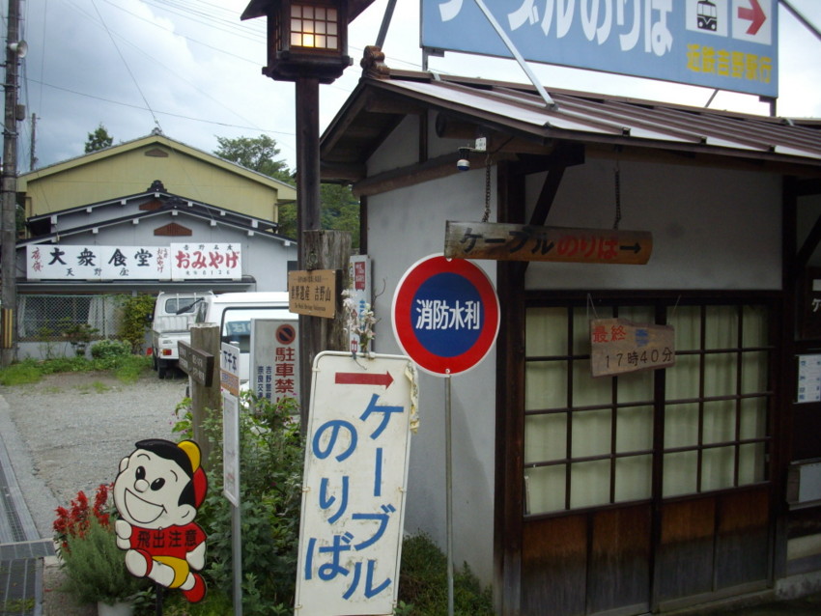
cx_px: 410
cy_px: 308
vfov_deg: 38.7
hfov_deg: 50.1
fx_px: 878
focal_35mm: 37
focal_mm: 6.2
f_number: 2.8
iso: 80
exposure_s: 1/160
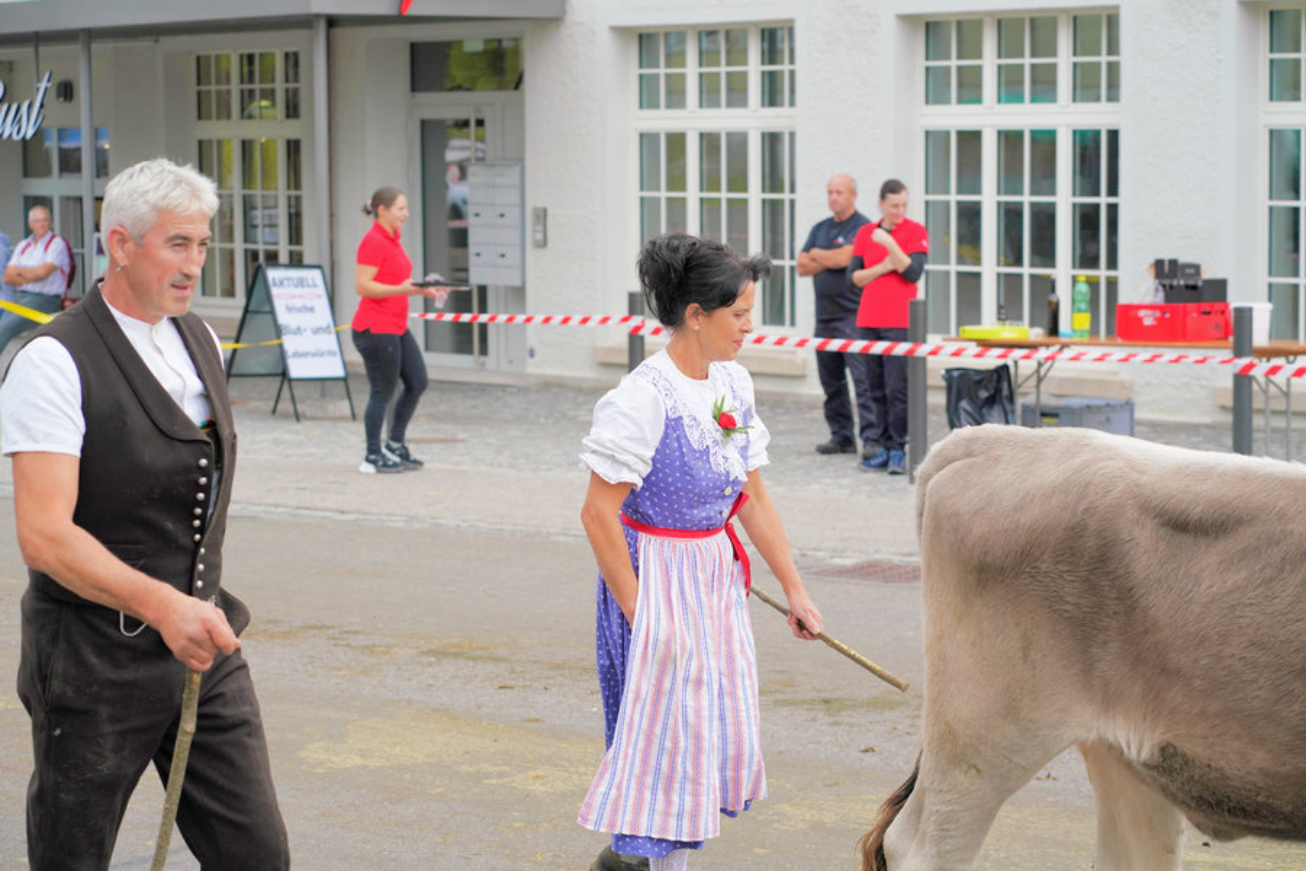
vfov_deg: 16.1
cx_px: 653
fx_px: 3083
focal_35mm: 85
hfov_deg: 23.9
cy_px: 436
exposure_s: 1/800
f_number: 5.6
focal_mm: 85
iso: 800
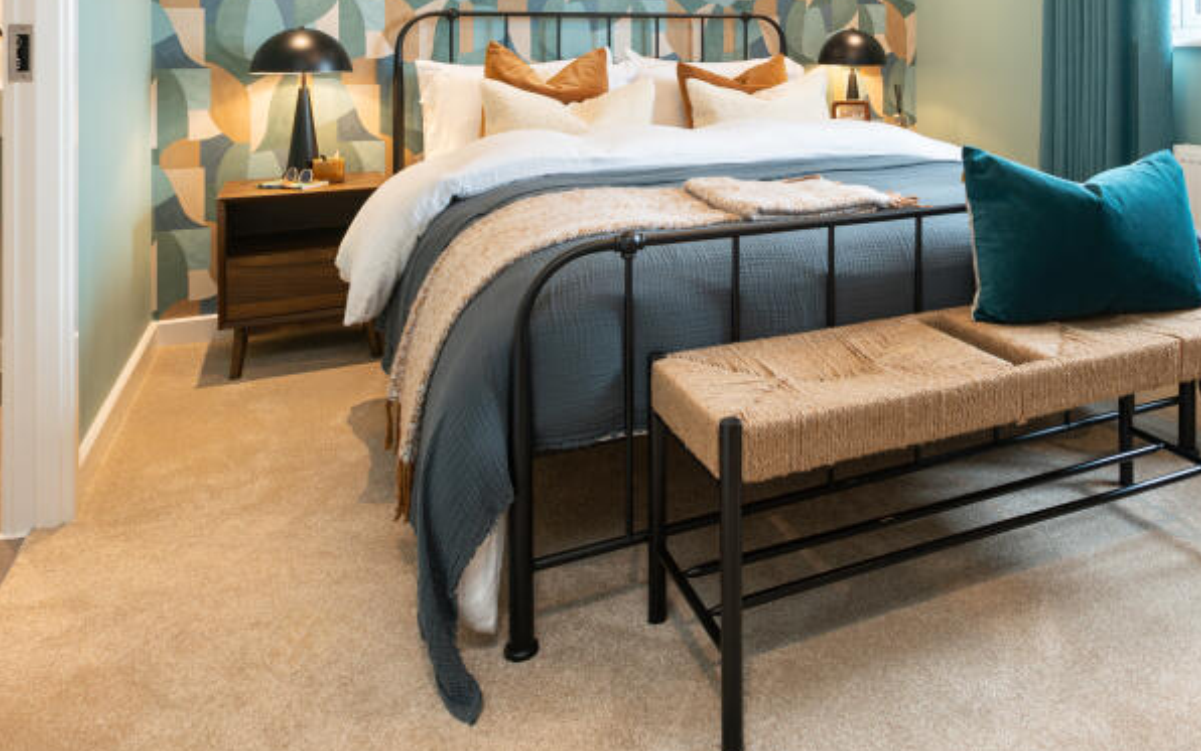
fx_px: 917
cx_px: 788
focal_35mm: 28
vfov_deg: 41.2
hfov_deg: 64.9
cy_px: 80
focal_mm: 16
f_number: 7.1
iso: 250
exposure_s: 1/10
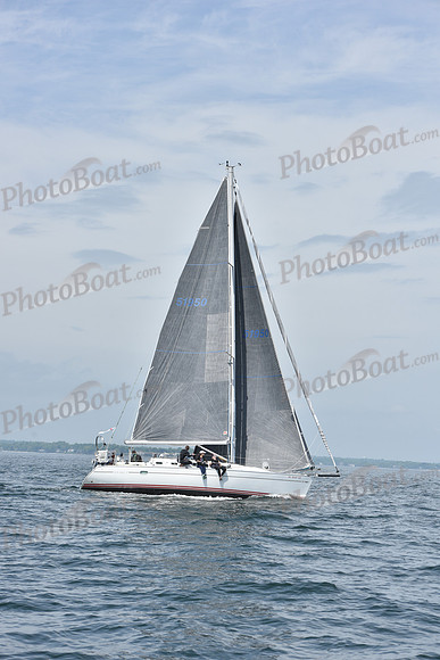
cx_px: 220
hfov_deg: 15.2
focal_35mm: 90
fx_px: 1649
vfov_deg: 22.6
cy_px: 330
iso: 200
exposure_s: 1/800
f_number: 8
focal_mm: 90
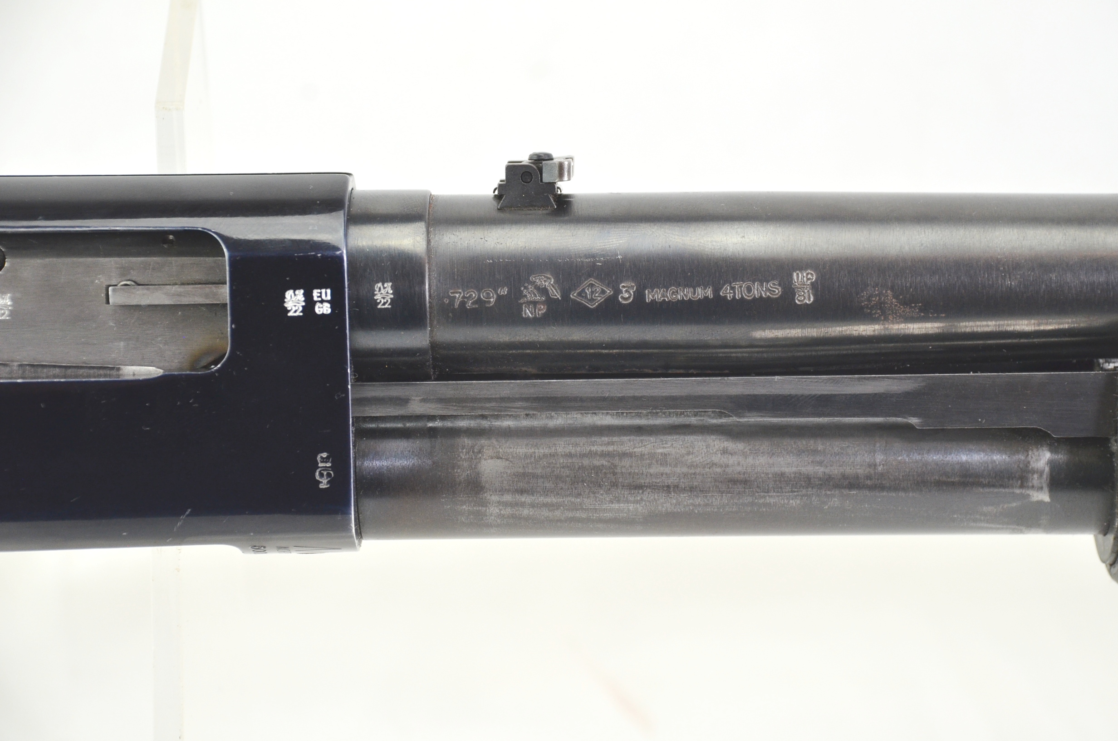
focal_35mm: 128
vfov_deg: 10.7
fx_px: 3951
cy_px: 370
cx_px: 559
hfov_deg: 16.1
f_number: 5.6
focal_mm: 85
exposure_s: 1/125
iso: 800
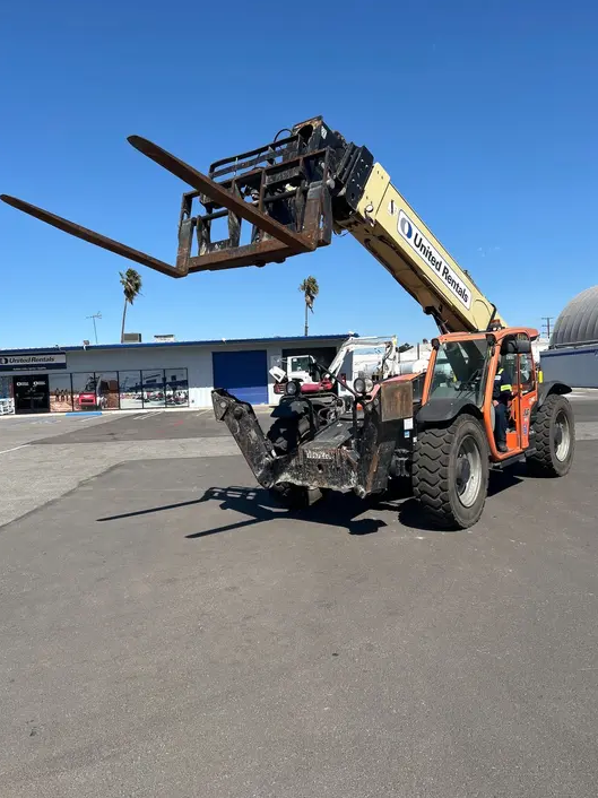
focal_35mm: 27
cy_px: 409
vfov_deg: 65.3
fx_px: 622
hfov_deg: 51.3
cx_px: 304
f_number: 1.5
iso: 50
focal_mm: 5.7
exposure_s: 1/4444
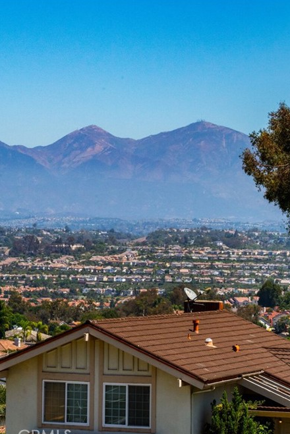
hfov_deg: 8.4
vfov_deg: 12.6
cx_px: 127
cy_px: 221
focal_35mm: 163
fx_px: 1967
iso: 1250
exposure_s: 1/800
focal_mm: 105
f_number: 20
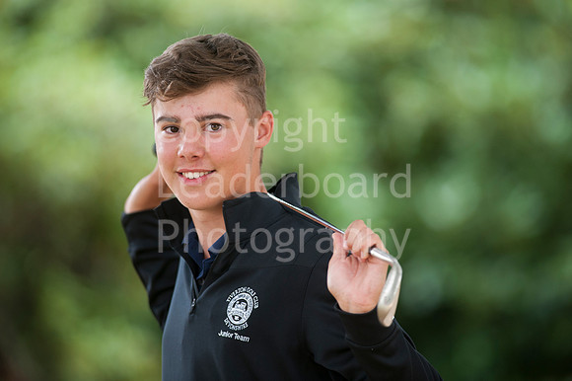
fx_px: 4764
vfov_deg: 4.6
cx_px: 286
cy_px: 190
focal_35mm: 300
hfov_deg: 6.9
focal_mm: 300
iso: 640
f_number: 4
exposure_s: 1/500
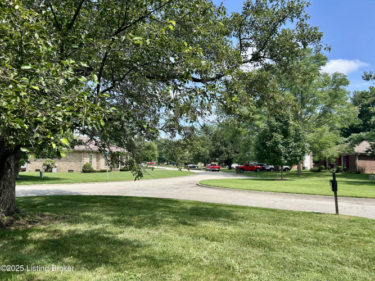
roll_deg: -0.6
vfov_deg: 53.0
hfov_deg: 67.3
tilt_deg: +3.6
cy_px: 140
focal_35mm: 26
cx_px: 188
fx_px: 282
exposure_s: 1/1808
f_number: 1.5
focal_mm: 5.7
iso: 50
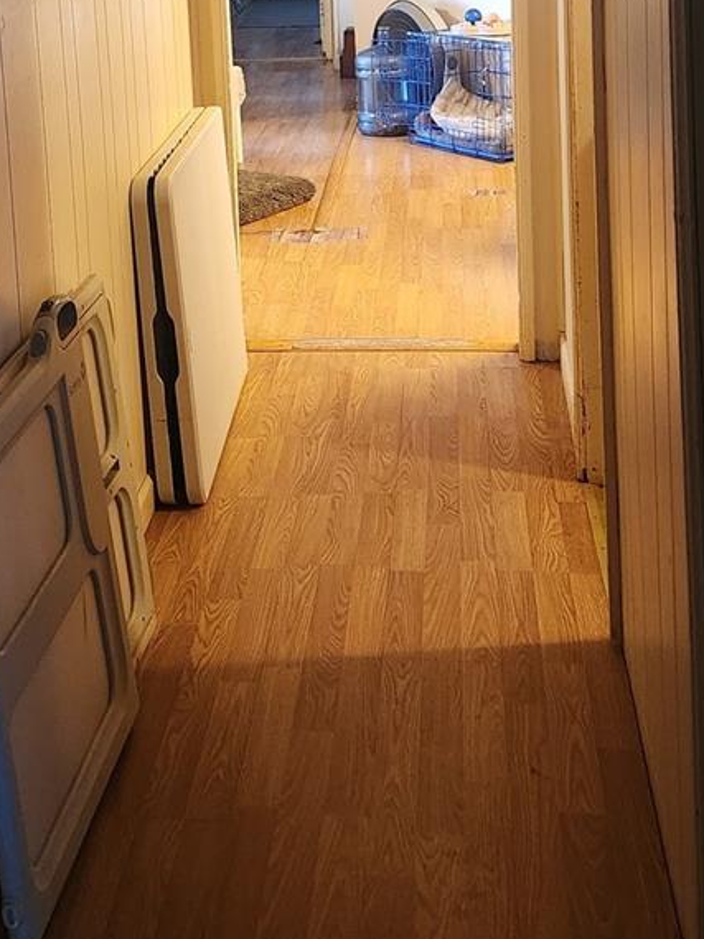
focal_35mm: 62
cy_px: 68
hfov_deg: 23.3
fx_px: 1682
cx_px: 147
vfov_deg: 29.7
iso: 640
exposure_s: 1/40
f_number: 1.8
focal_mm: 5.4
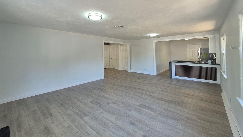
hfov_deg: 102.9
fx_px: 97
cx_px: 116
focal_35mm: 15
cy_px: 48
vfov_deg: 68.9
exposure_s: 1/60
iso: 80
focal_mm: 1.74
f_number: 2.2
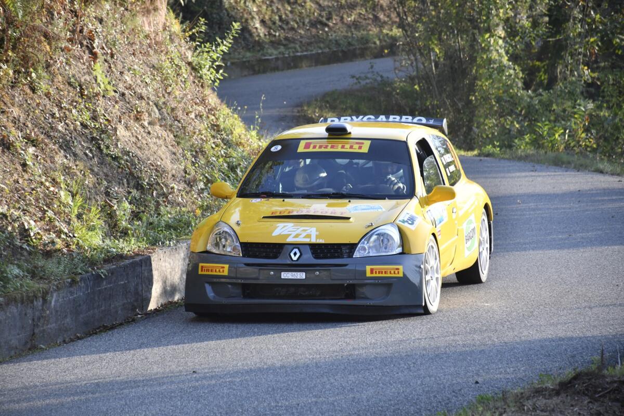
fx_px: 3640
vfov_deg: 6.5
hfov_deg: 9.8
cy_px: 208
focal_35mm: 210
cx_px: 312
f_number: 5.6
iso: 1250
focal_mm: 140
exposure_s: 1/1250
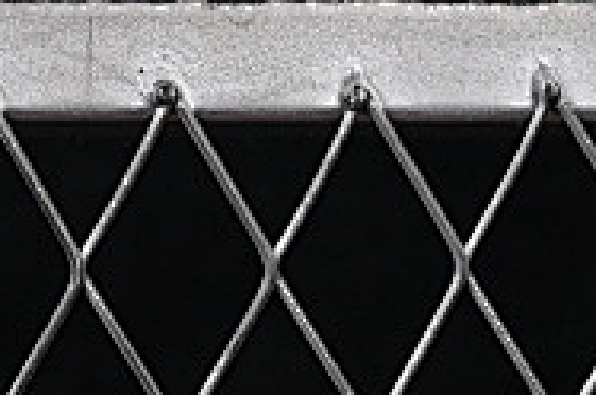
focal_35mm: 434
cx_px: -994
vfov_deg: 3.1
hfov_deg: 4.6
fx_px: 7173
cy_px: -726
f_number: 8
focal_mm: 50
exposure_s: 1/80
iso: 160
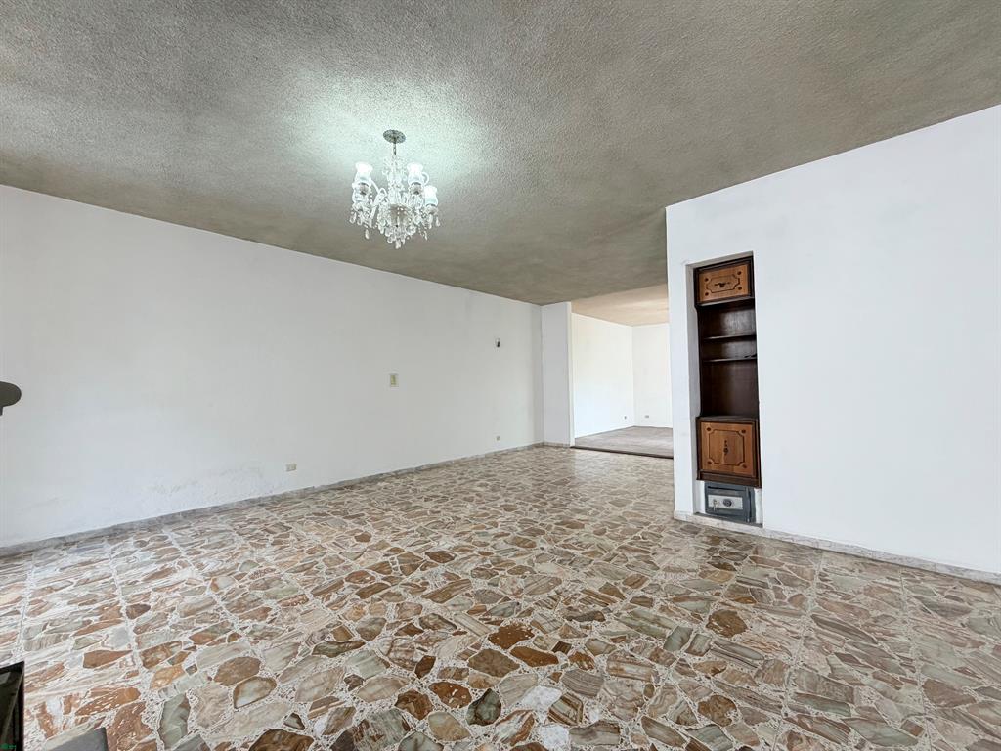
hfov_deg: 102.1
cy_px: 376
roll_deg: +0.8
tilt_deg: +1.4
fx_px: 405
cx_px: 500
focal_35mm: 14
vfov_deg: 85.7
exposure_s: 1/120
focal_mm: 2.22
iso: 125
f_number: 2.2
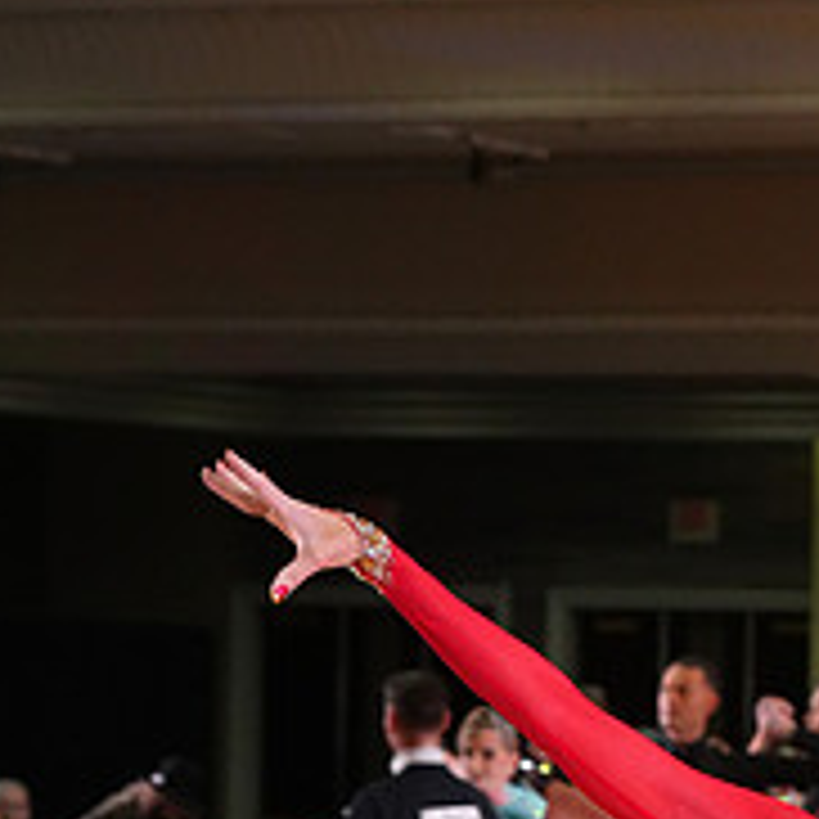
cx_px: 844
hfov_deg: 6.9
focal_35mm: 252
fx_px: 6745
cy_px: 1282
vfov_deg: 6.8
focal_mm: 93
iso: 3200
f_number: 6.3
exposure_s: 1/200
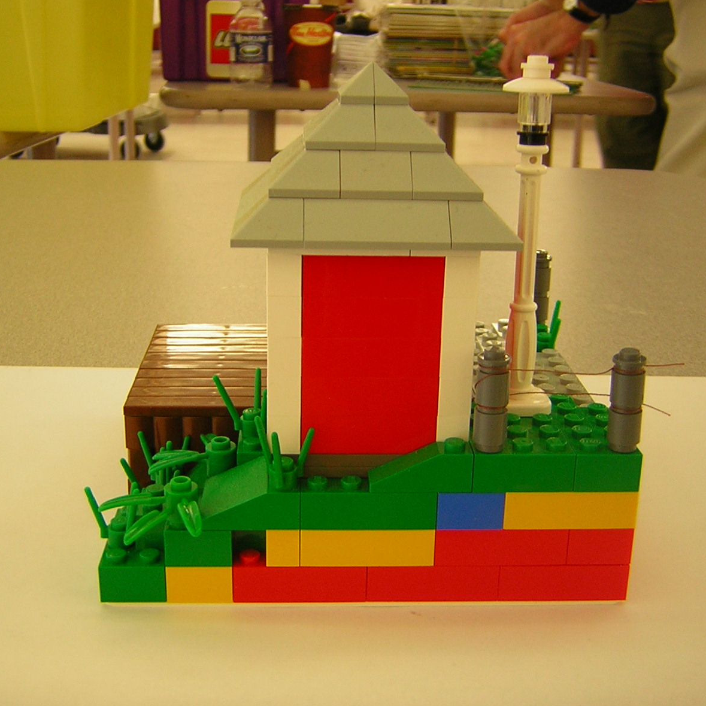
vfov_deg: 35.4
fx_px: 1108
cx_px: 360
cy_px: 349
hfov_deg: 35.4
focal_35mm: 48
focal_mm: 5.2
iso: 50
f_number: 2.7
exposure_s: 1/6.5
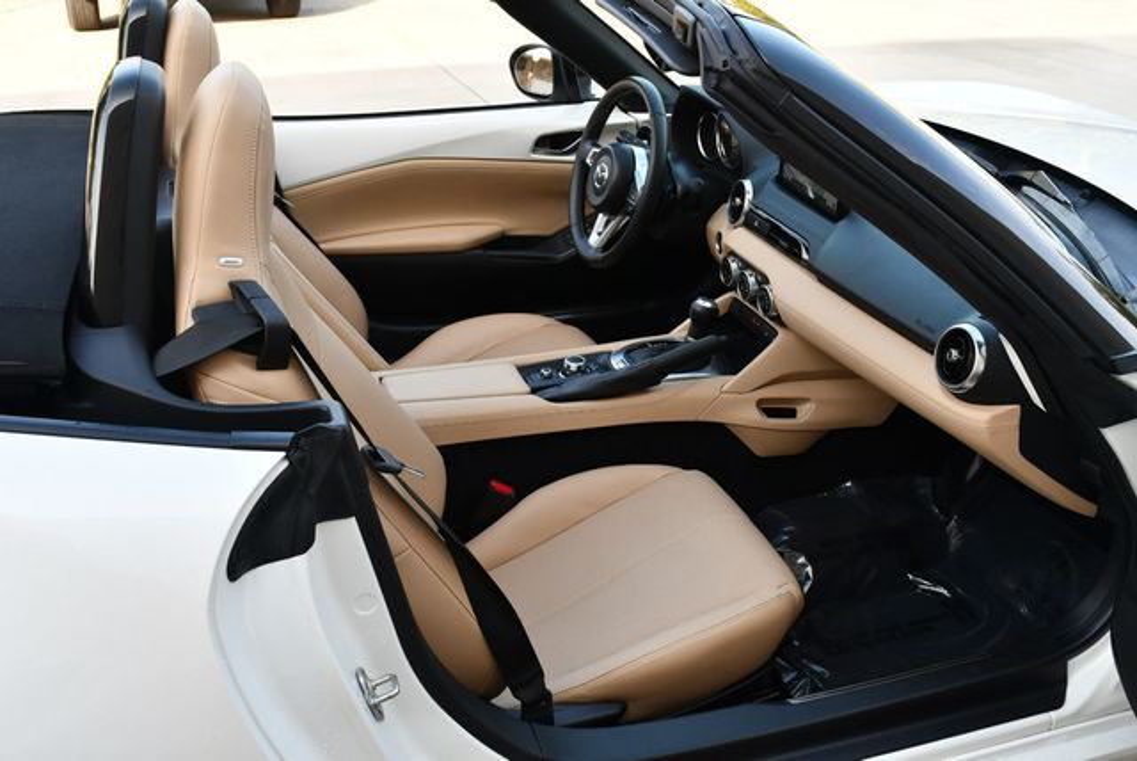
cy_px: 380
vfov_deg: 36.9
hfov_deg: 53.1
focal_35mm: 36
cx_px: 568
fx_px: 1138
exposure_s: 1/250
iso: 400
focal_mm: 18
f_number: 5.6
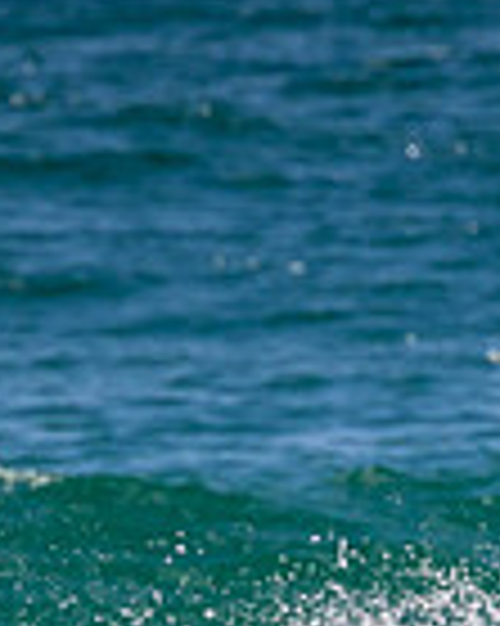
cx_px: 595
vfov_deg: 0.6
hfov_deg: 0.5
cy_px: 844
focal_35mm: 3127
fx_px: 57906
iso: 640
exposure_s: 1/2000
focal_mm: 800
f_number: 11
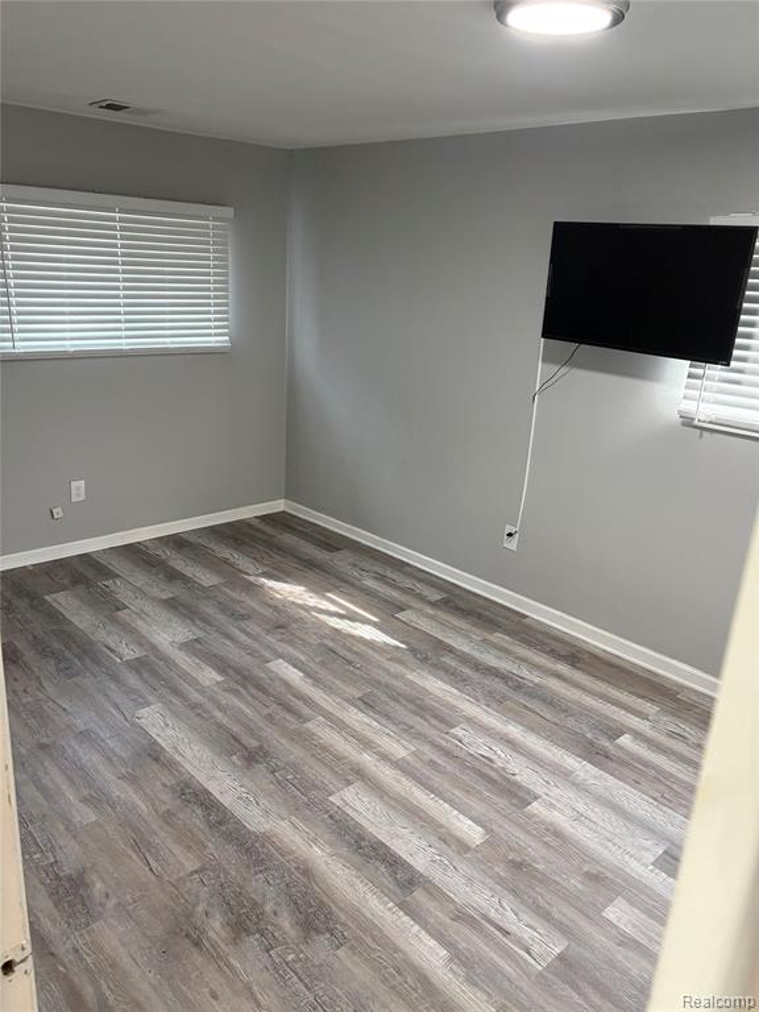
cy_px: 506
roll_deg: -3.0
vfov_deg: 67.3
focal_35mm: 26
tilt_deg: -16.7
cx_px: 380
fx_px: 760
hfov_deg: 53.1
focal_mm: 5.96
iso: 200
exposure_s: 1/60
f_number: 1.6
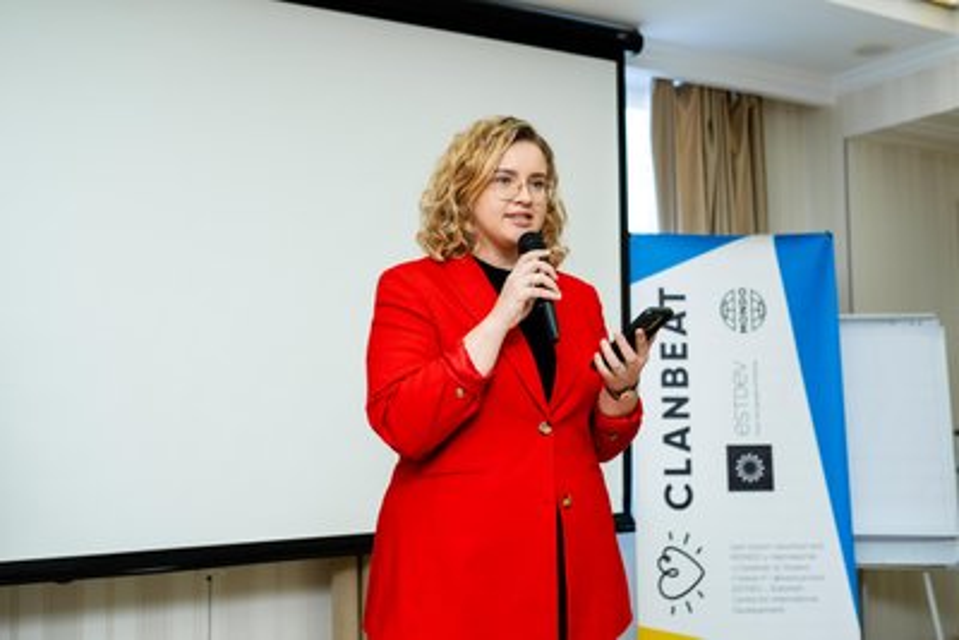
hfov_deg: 49.2
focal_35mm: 39
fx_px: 1045
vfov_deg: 34.0
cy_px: 299
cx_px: 514
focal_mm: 35
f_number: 2.2
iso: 320
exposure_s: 1/125
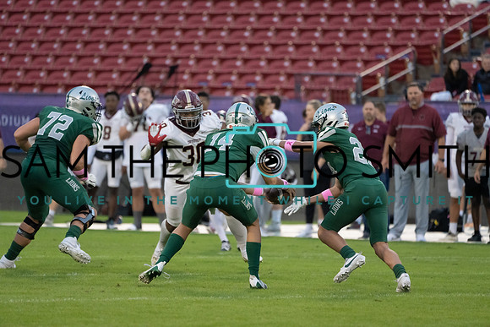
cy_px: 164
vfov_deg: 3.4
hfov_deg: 5.2
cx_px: 245
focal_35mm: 400
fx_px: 5445
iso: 6400
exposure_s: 1/1250
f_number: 5.6
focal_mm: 400
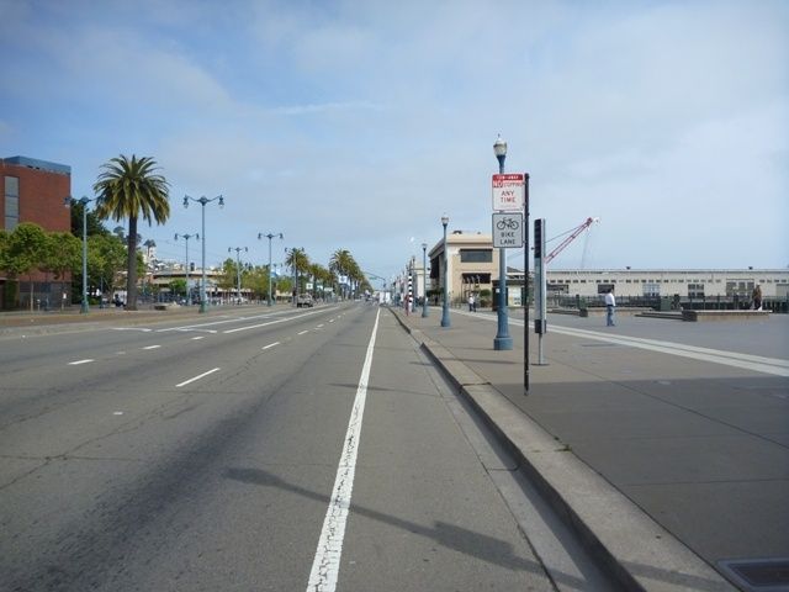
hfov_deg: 63.4
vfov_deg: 49.7
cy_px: 296
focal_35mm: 28
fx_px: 638
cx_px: 394
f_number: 3.3
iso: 80
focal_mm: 4.9
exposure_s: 1/800
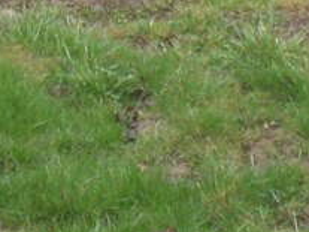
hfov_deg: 7.9
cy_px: -325
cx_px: 84
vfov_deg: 5.7
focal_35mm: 252
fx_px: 2248
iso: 200
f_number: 3.6
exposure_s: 1/60
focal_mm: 8.44
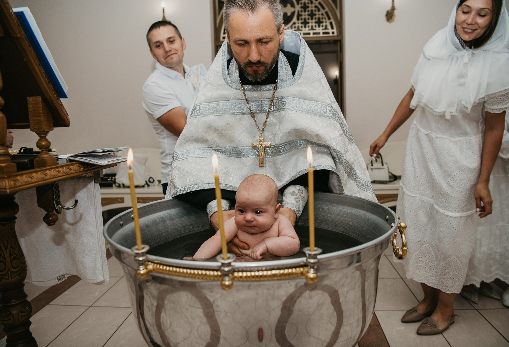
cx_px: 260
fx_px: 347
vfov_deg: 53.1
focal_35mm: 24
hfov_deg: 72.5
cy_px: 174
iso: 125
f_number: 4
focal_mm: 24
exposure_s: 1/160
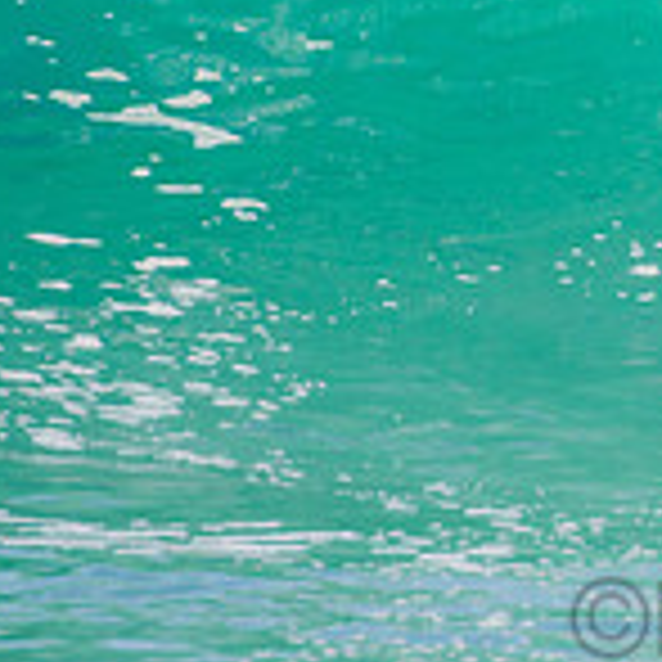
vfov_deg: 0.9
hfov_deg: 0.9
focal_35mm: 2008
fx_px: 43446
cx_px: 919
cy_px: -128
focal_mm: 400
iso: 280
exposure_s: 1/2000
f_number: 5.6
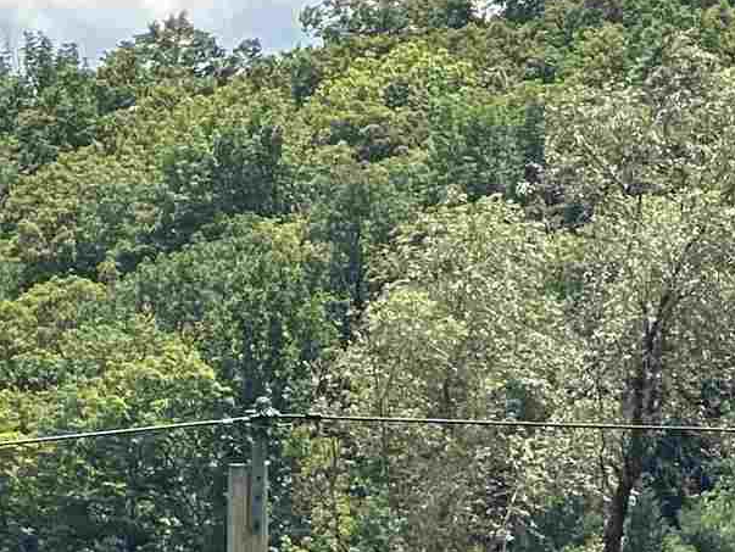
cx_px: -859
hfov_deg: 4.9
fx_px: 8328
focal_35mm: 392
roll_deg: -1.0
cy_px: 1042
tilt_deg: +0.9
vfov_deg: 3.8
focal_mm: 9
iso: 32
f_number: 2.8
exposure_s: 1/539
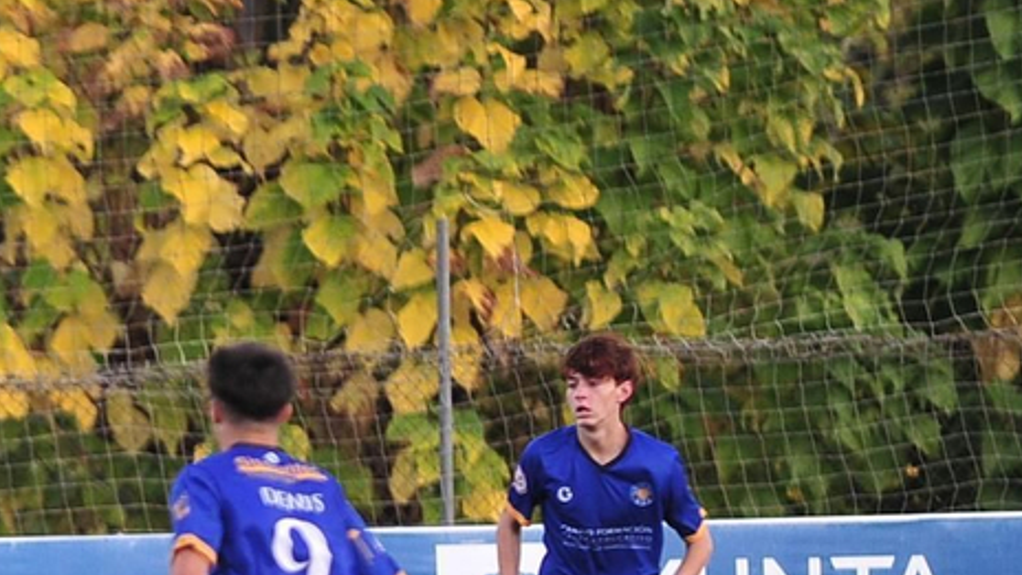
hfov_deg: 3.4
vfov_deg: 1.9
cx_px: -434
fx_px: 17127
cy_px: 728
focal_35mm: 632
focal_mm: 175
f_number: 2.8
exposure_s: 1/400
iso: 1000
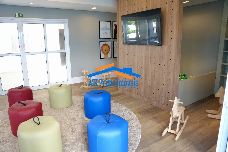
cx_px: 114
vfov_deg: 53.1
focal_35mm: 24
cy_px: 76
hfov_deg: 73.7
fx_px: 152
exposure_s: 1/160
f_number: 4
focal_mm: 16
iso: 1000
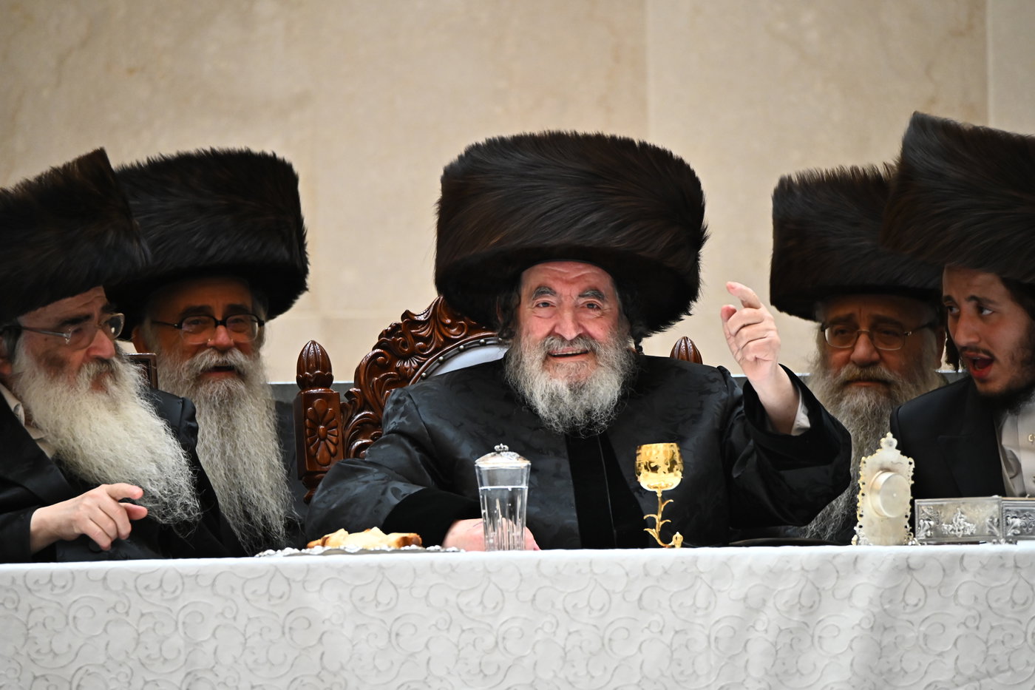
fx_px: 17247
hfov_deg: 3.4
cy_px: 345
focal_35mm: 600
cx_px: 518
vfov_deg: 2.3
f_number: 6.3
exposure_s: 1/200
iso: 4000
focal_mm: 600
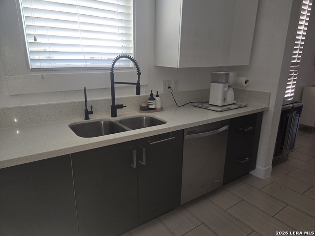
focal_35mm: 23
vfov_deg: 58.9
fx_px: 209
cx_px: 158
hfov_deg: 73.9
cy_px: 118
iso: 64
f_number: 1.8
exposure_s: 1/60
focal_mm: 5.4
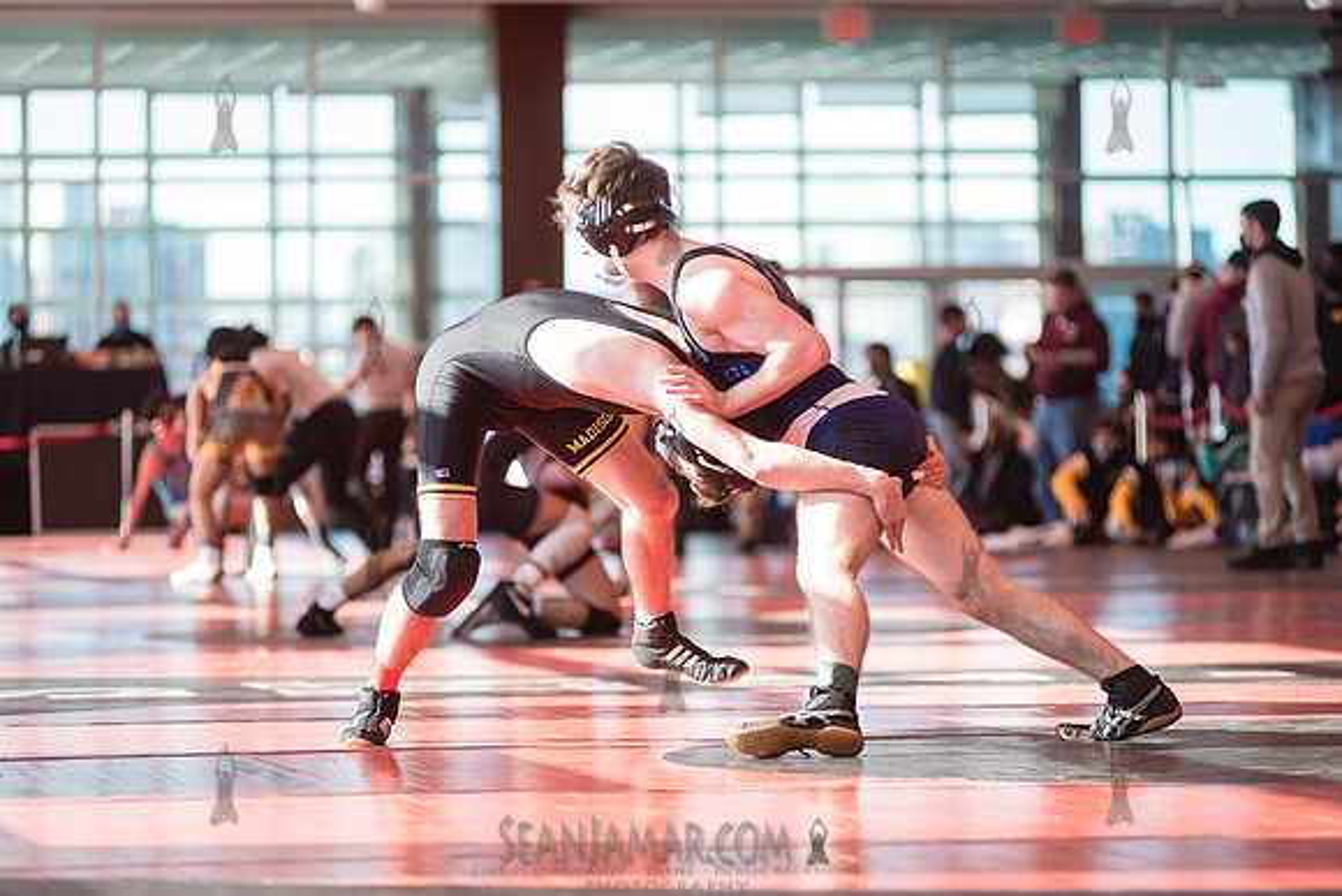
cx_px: 671
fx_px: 6338
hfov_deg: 12.1
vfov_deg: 8.1
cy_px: 448
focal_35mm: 170
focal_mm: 170
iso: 400
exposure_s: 1/400
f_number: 4
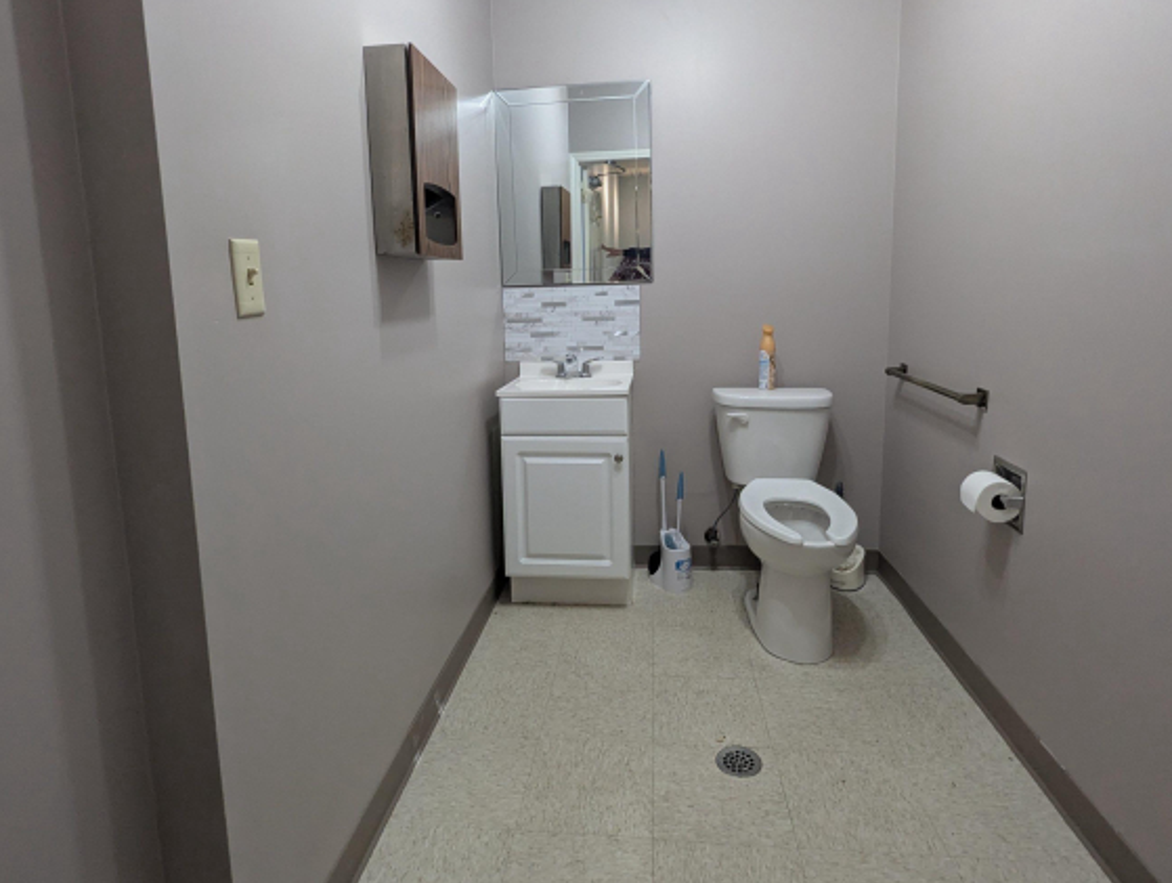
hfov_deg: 84.6
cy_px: 382
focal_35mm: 19
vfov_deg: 68.5
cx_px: 585
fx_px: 644
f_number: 2.2
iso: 464
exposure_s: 1/60
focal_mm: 2.35
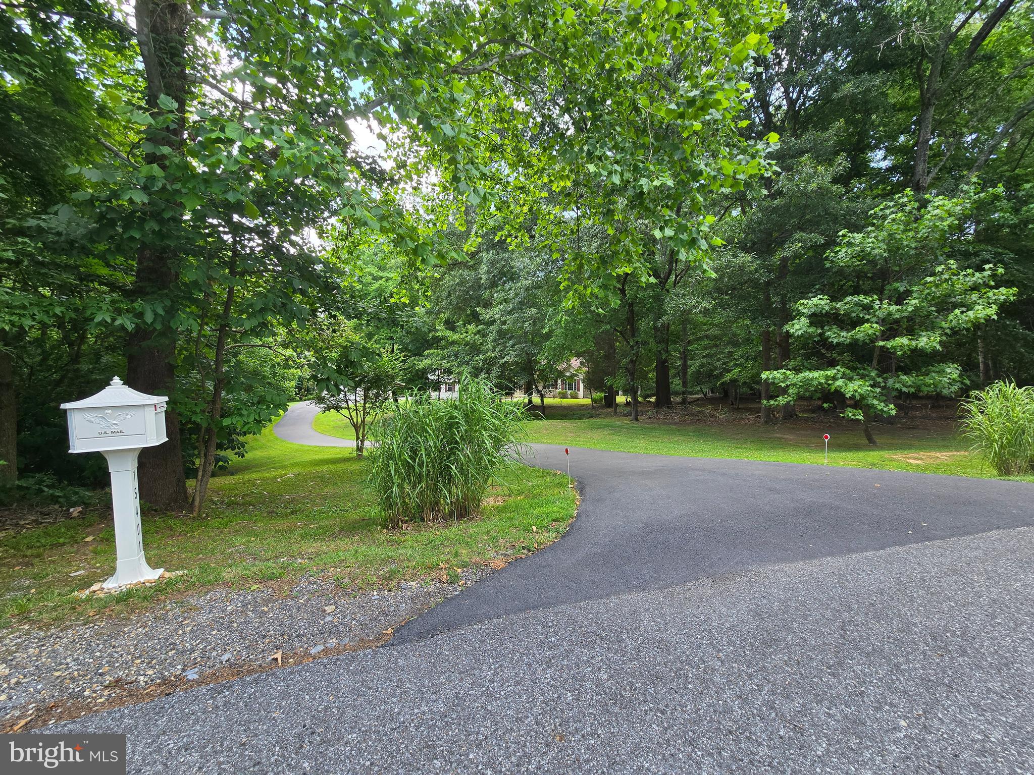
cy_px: 388
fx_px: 388
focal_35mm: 13
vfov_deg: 89.9
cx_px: 517
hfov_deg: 106.2
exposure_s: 1/160
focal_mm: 2.2
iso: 50
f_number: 2.2
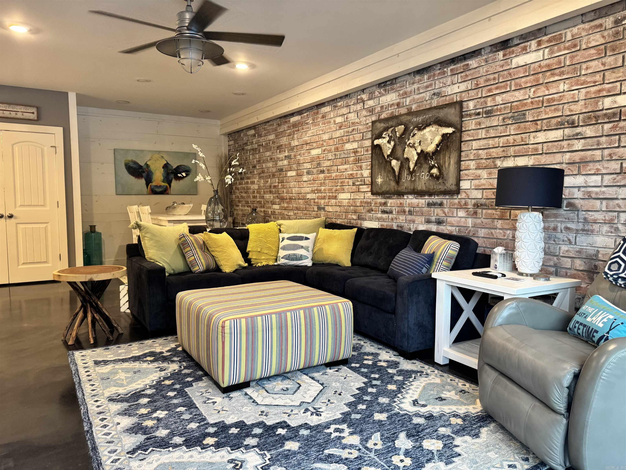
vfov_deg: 56.8
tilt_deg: -4.3
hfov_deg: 71.6
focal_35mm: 24
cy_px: 235
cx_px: 313
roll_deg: -0.2
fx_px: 434
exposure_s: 1/60
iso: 250
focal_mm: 6.76
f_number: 1.78
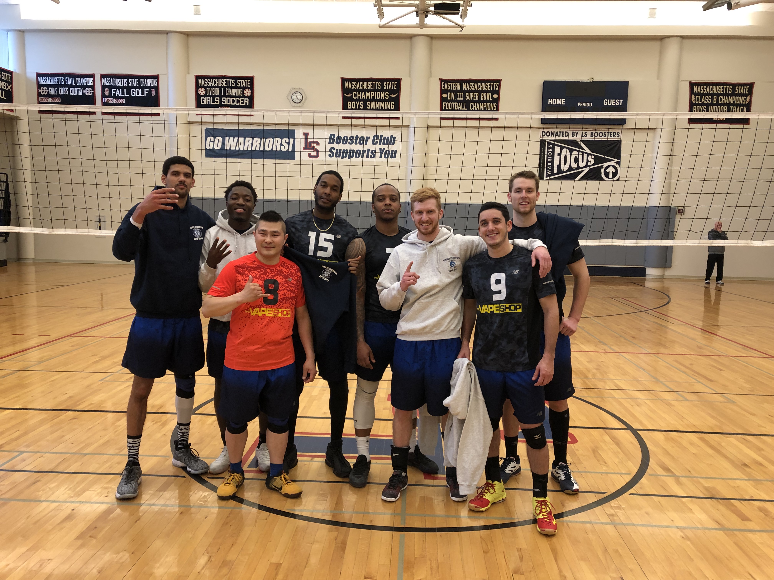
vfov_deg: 49.7
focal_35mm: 28
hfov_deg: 63.4
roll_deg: -0.2
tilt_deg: -7.2
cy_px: 290
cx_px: 387
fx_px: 626
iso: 40
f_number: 1.8
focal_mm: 3.99
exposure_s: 1/30
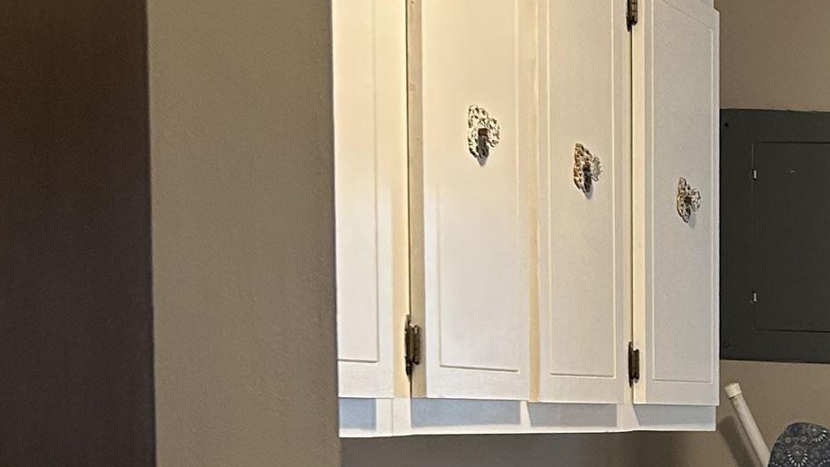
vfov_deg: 12.5
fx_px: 2069
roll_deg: -1.6
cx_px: 1137
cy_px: 578
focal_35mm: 94
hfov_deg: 20.3
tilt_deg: -3.5
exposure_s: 1/60
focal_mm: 5.7
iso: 200
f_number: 1.5
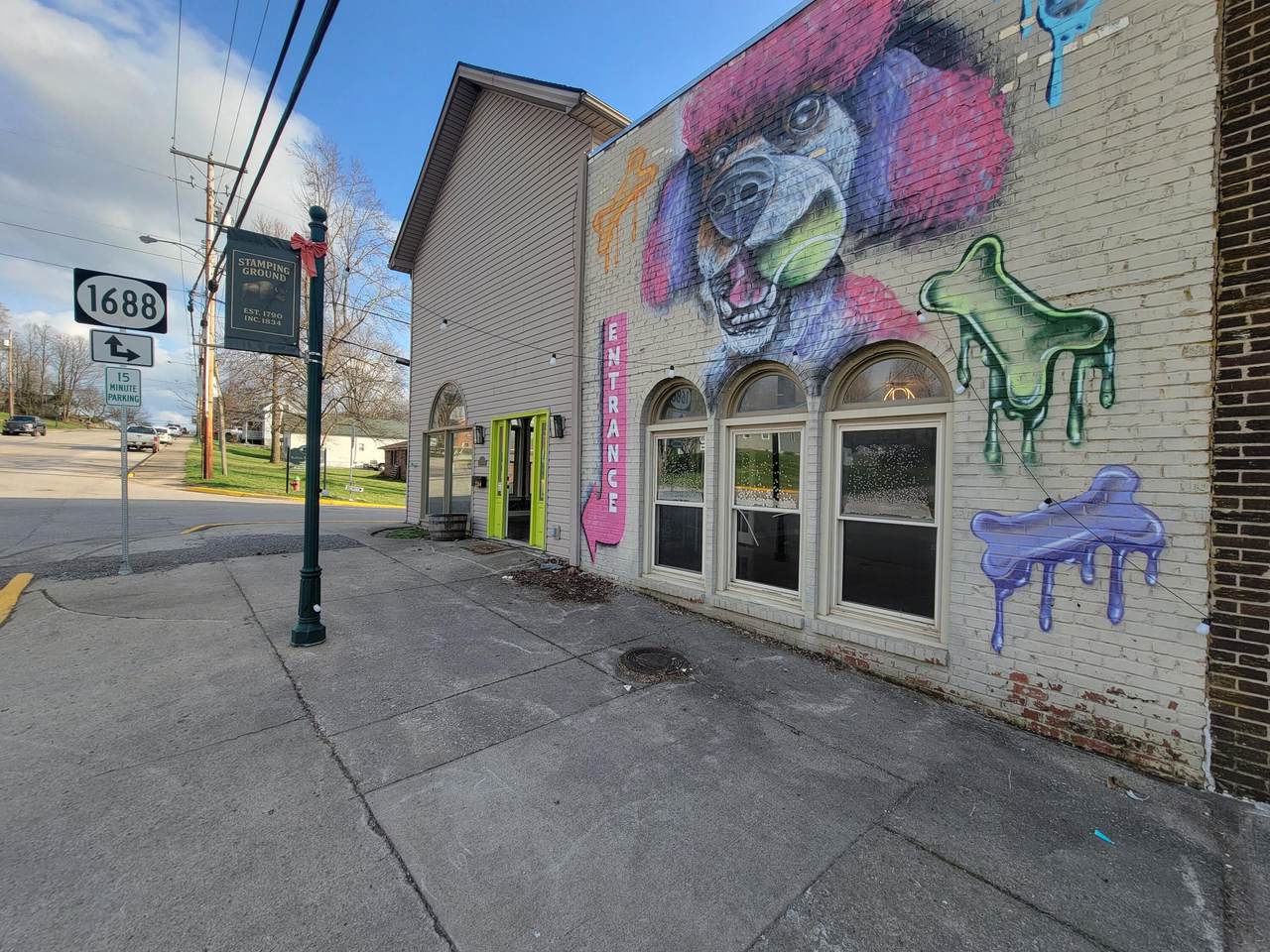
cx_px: 635
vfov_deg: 89.9
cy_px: 476
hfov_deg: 106.2
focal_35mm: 13
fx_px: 477
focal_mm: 2.2
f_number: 2.2
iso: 50
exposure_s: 1/507
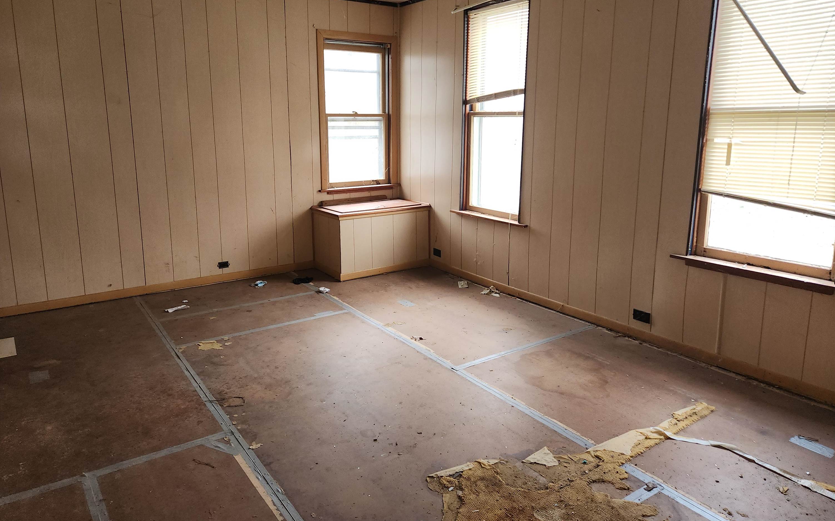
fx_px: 569
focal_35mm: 25
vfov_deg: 49.1
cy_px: 216
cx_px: 410
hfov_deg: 72.5
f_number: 1.8
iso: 100
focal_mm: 5.4
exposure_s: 1/60
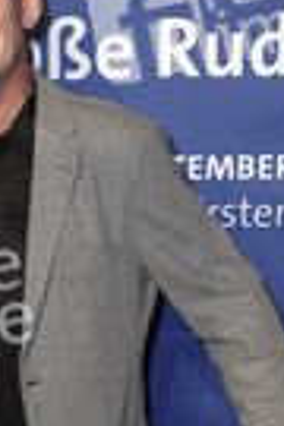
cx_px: -38
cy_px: 483
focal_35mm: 80
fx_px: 947
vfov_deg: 23.6
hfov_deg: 16.5
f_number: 6.3
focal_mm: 18
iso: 640
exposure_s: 1/160
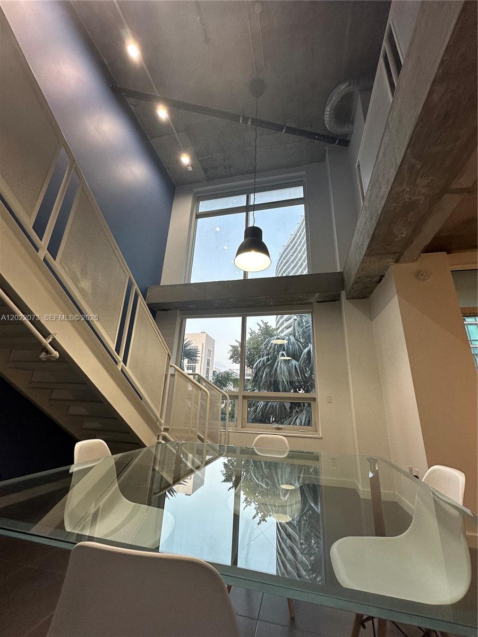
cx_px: 239
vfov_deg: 102.1
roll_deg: -3.5
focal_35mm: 14
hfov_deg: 85.7
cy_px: 318
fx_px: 258
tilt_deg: +19.5
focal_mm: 2.22
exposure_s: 1/120
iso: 125
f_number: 2.2
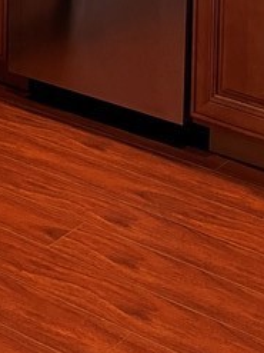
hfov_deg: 13.6
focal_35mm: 108
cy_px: -220
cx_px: 220
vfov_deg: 16.2
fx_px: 1099
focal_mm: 5.1
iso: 160
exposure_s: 1/60
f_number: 1.6
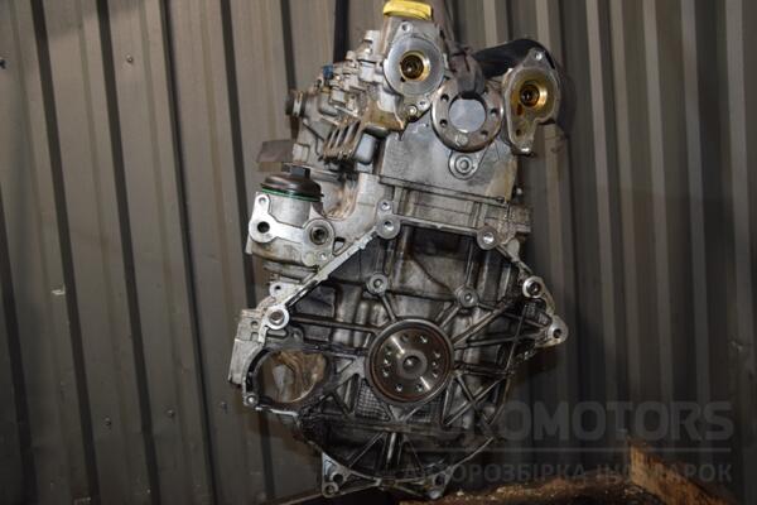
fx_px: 694
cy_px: 252
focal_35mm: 33
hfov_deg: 57.2
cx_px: 378
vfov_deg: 40.0
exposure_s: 1/60
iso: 800
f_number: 5
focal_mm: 22
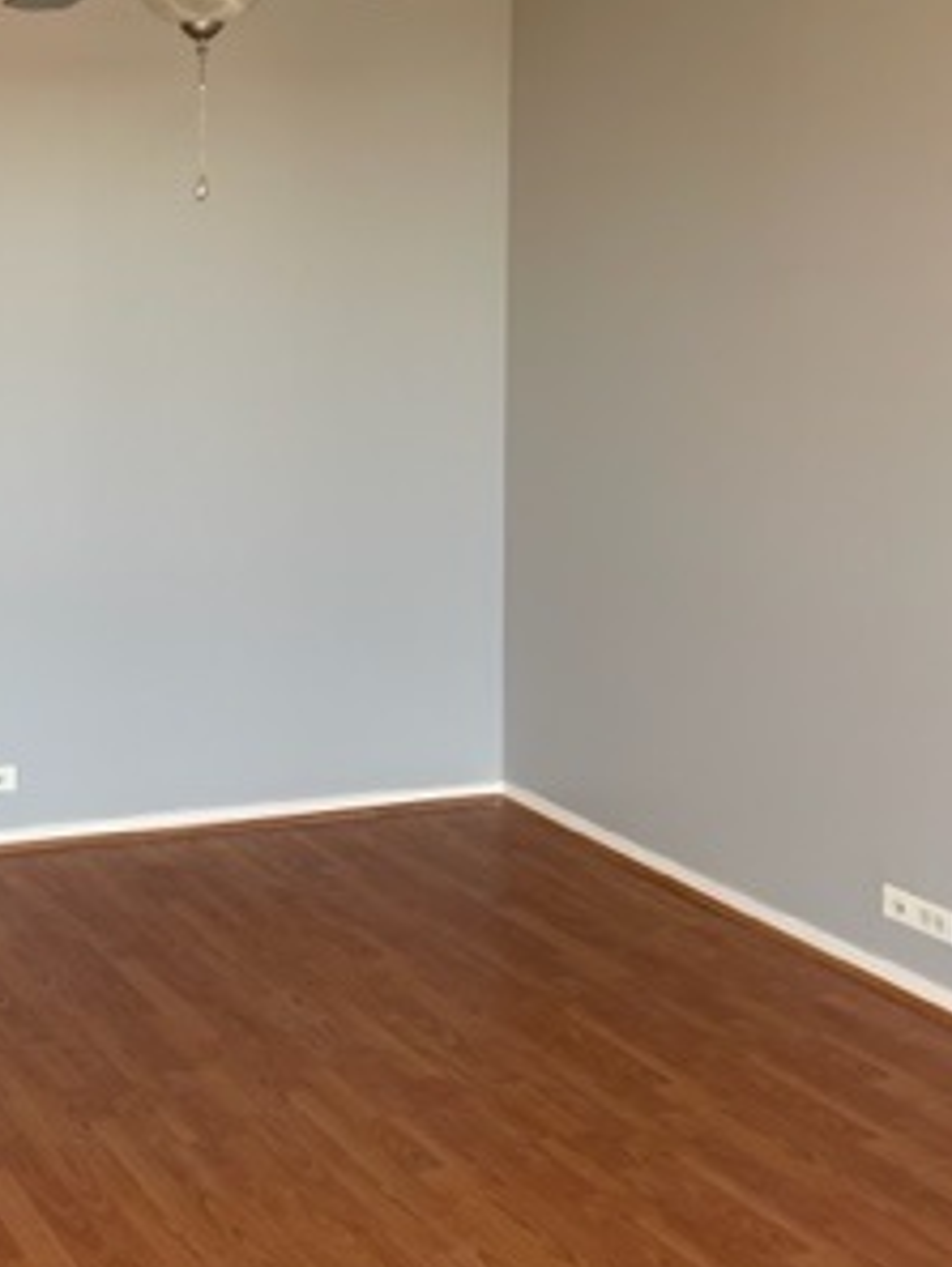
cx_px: -30
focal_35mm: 56
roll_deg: +1.3
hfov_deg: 24.7
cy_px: 469
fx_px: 2052
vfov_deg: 34.1
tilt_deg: -4.8
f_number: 1.6
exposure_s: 1/120
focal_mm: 4.2
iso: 64
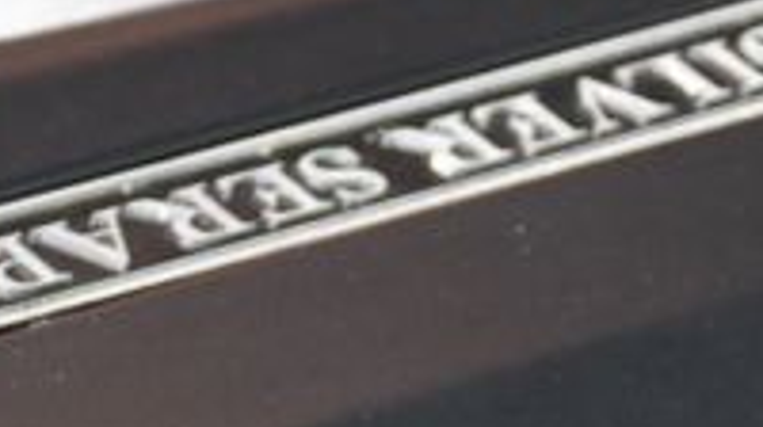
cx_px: 561
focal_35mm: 403
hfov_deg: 5.4
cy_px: 412
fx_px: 8145
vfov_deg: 3.0
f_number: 5.3
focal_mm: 80
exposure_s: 1/250
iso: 1400
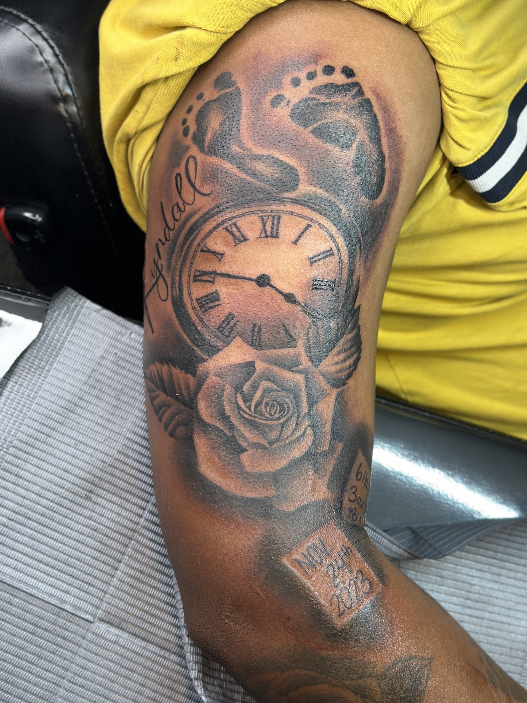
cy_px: 352
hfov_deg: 30.3
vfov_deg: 39.7
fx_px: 974
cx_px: 264
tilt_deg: -53.9
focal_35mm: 48
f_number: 1.78
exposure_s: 1/120
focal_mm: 6.86
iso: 80
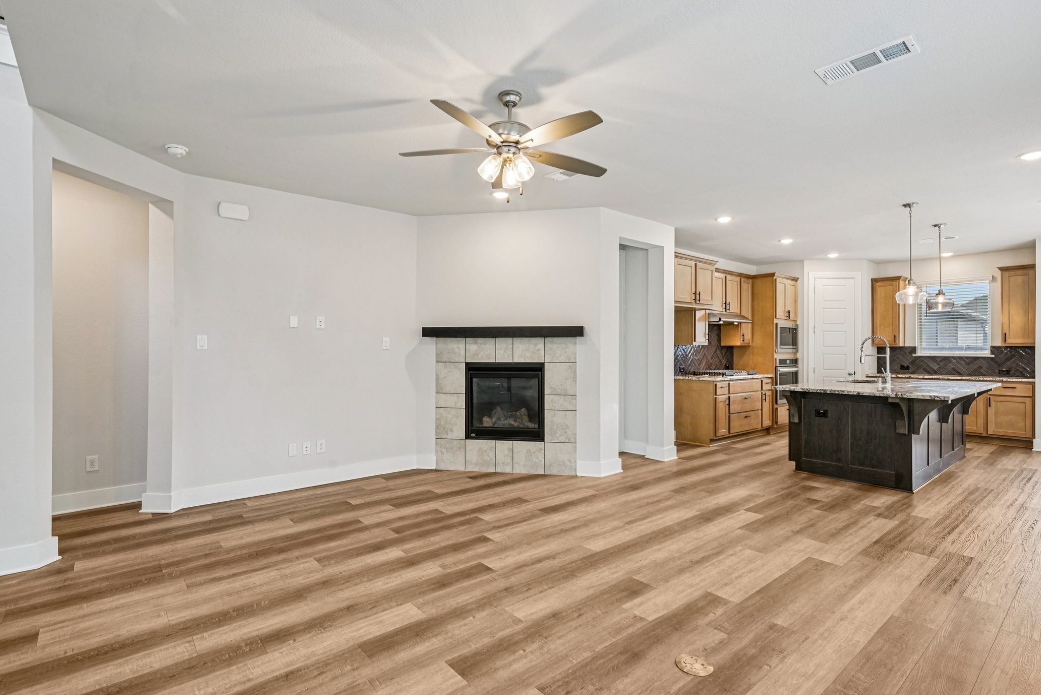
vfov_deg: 70.5
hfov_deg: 93.3
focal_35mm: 17
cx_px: 520
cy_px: 348
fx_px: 492
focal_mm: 17
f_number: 8
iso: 400
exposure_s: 1/25
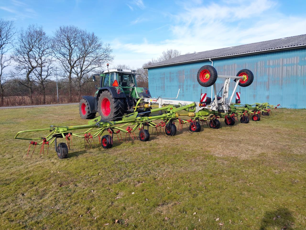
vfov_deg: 51.4
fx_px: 239
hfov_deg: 65.3
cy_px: 115
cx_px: 153
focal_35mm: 27
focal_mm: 4
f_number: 1.8
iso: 20
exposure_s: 1/365
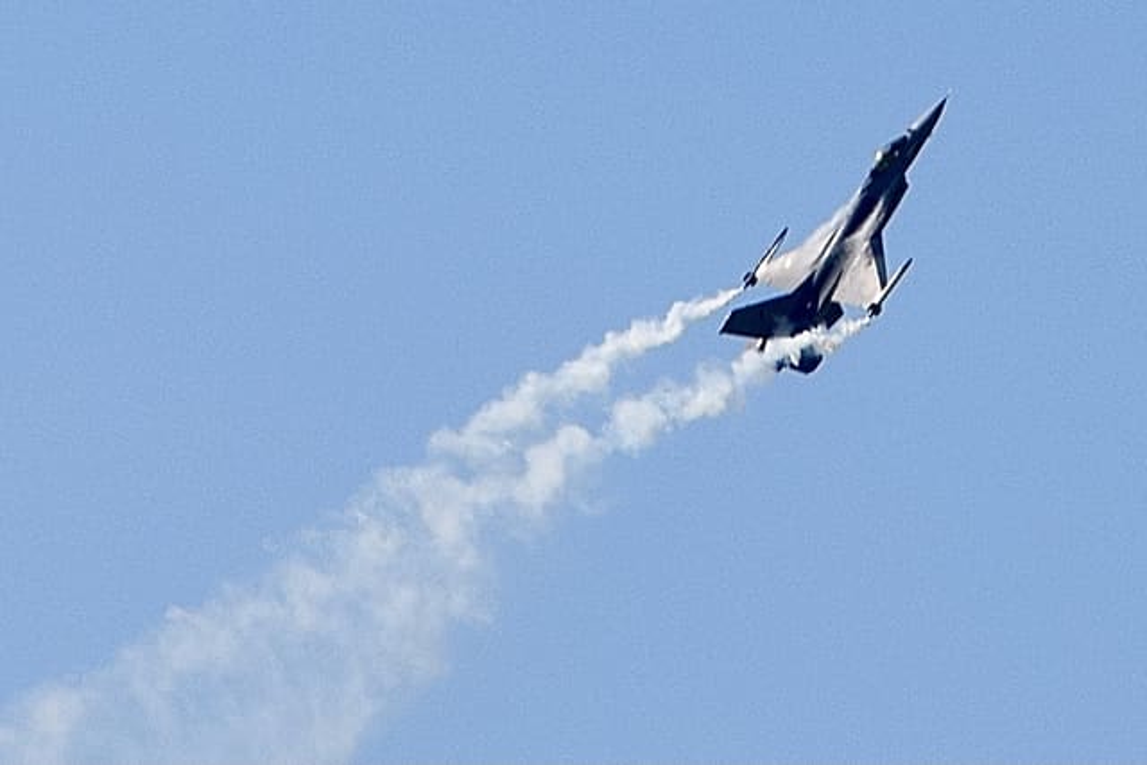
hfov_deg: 13.0
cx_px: 574
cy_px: 382
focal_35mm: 158
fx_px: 5019
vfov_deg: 8.7
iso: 200
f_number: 8
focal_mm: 105
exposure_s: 1/1000
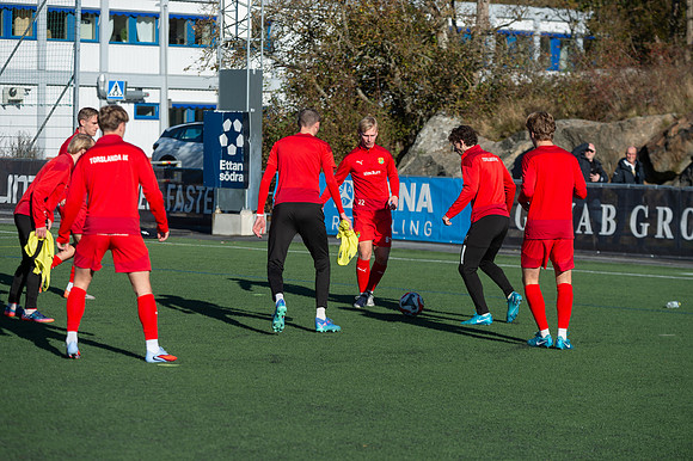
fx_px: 2381
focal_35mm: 124
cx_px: 346
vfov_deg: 11.1
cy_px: 230
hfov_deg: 16.6
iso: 100
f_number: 5
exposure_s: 1/1600
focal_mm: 122
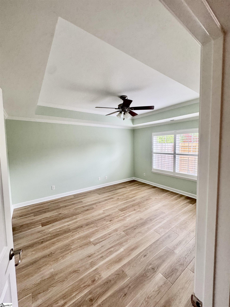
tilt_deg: -5.5
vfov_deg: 102.1
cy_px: 154
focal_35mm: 14
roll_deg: +1.5
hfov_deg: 85.7
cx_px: 115
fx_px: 124
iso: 200
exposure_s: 1/120
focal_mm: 2.22
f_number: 2.2
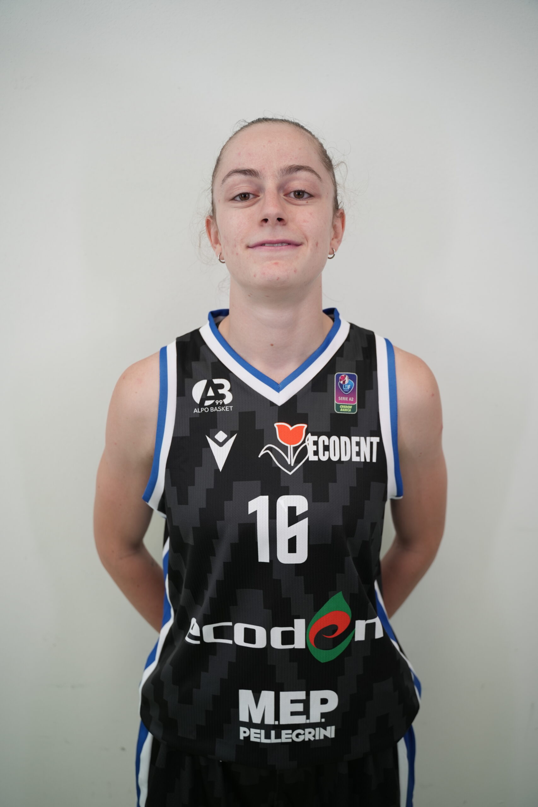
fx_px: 628
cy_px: 404
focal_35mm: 28
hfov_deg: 46.4
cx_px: 269
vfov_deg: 65.5
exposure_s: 1/125
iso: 200
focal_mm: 28
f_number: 2.8
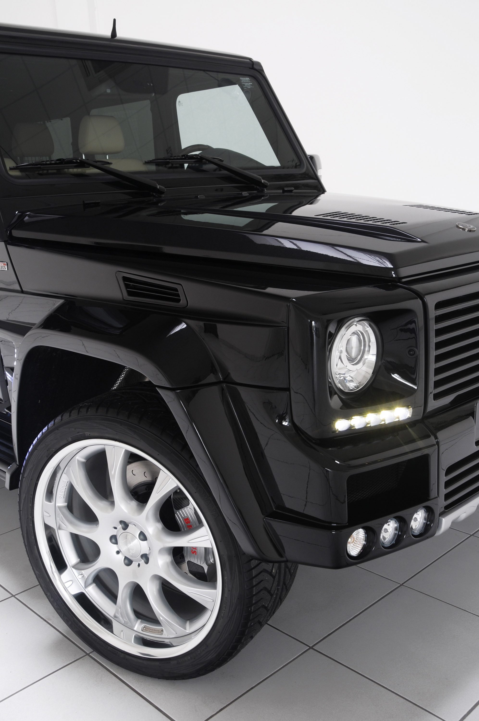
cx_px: 240
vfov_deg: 53.2
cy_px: 360
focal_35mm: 36
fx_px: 720
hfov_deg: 36.8
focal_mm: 24
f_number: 10
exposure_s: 2
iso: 200
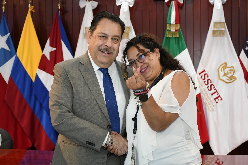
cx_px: 124
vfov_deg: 22.6
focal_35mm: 60
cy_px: 82
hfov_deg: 33.4
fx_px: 413
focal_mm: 40
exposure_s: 1/100
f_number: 4.5
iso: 2500
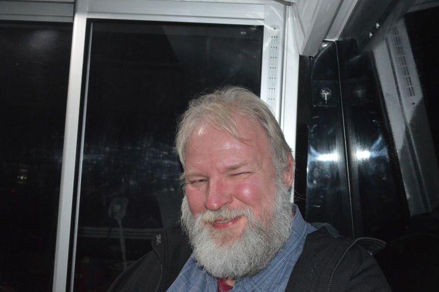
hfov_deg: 46.4
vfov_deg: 31.8
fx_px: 512
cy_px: 139
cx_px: 235
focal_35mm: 42
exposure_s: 1/60
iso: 3200
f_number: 4.2
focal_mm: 26
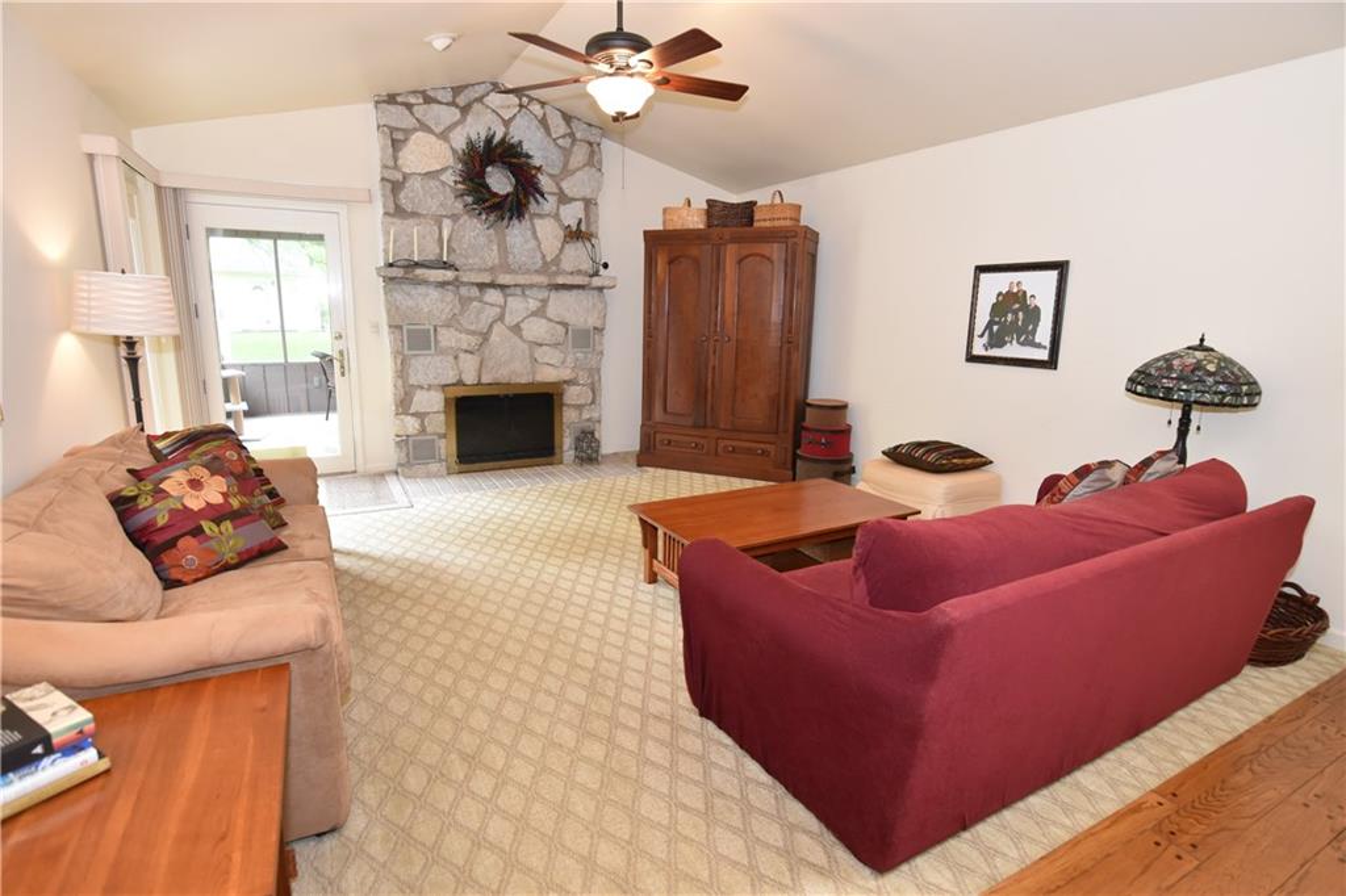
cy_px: 448
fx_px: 617
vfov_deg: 72.0
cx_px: 673
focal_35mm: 16
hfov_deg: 95.0
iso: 800
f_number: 4
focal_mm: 11
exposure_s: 1/60
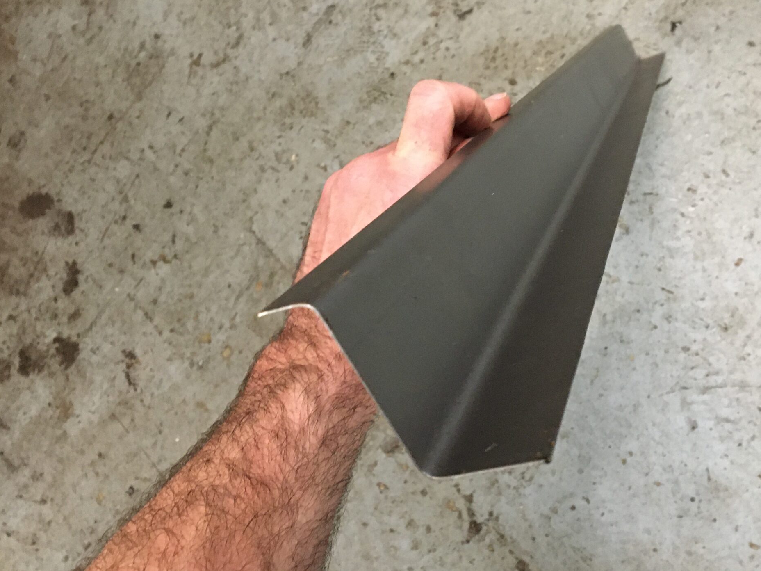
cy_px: 320
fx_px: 879
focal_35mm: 40
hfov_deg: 46.7
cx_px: 432
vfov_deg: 35.9
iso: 200
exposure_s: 1/17
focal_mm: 4.15
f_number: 2.2
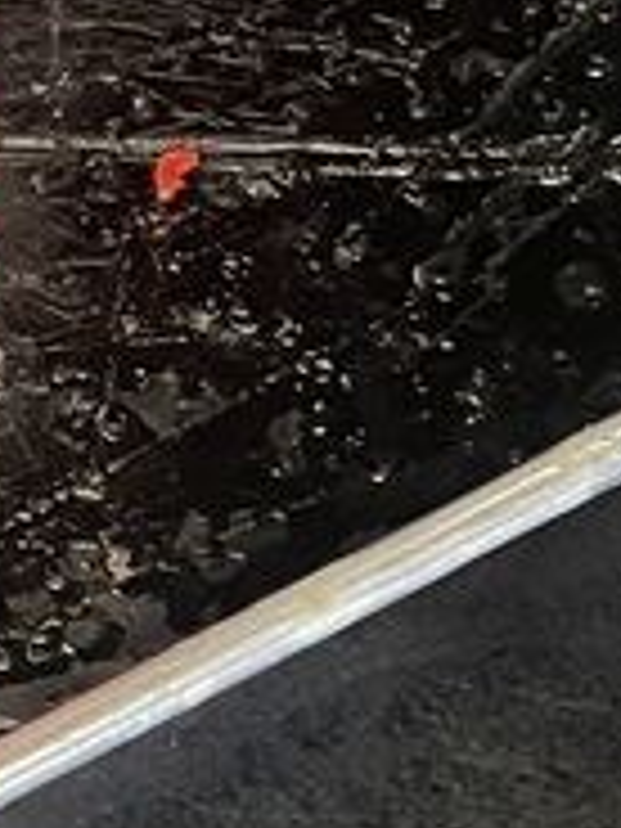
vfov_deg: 13.5
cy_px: 27
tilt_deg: -61.1
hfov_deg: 9.7
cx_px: -500
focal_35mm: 145
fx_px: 3468
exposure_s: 1/60
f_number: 1.6
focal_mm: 4.2
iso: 125
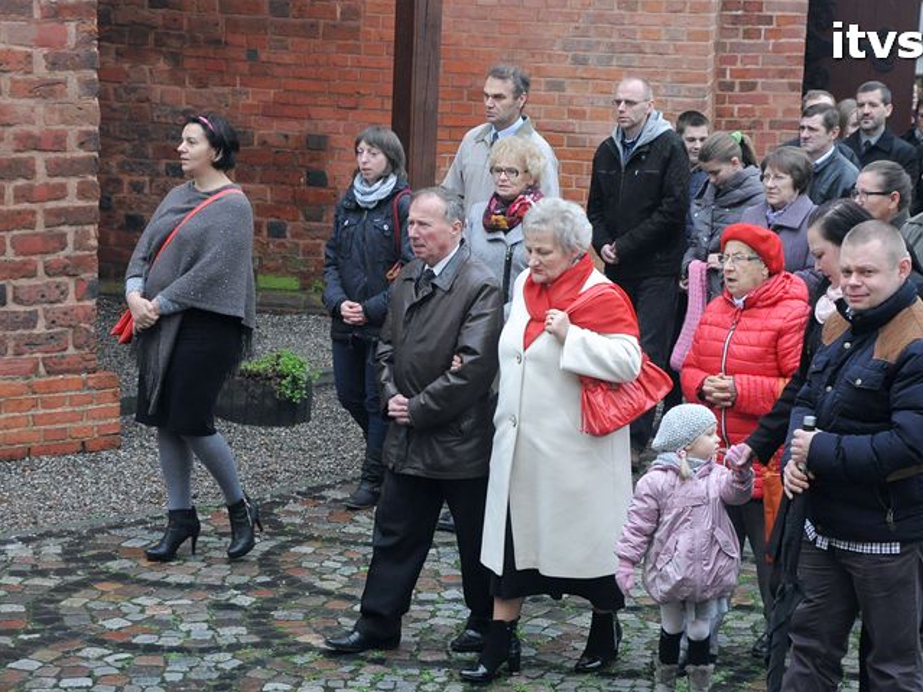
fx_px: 2453
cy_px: 405
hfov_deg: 21.3
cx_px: 543
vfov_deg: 16.0
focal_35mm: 92
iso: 1600
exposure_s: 1/200
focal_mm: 48
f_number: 7.1
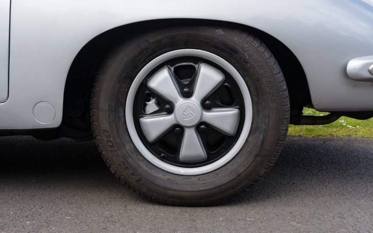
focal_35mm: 36
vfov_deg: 35.3
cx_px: 188
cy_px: 111
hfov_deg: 54.0
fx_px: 366
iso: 400
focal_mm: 35
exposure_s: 1/160
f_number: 9
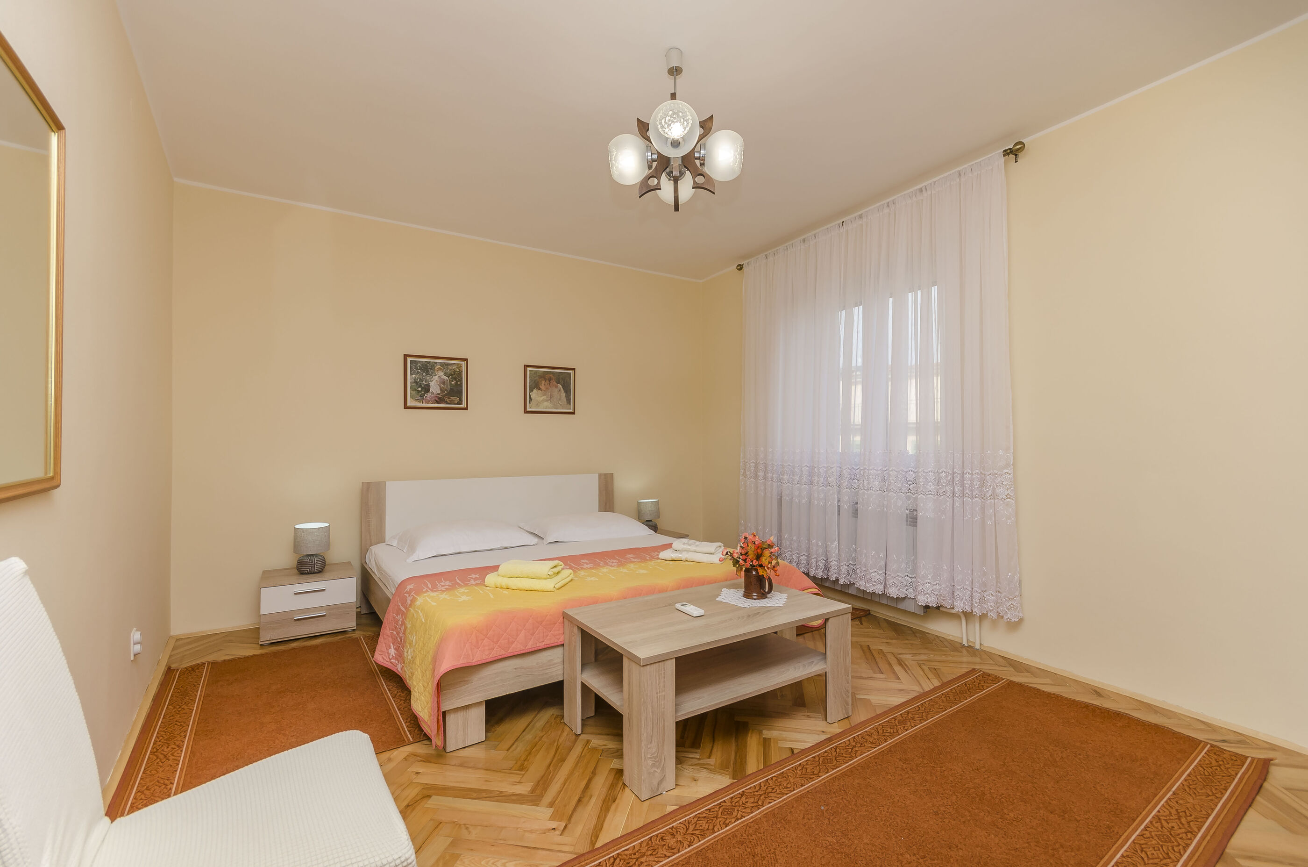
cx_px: 654
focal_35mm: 15
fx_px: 544
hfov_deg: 100.5
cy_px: 434
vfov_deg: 77.1
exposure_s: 1/100
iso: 100
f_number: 8
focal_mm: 10
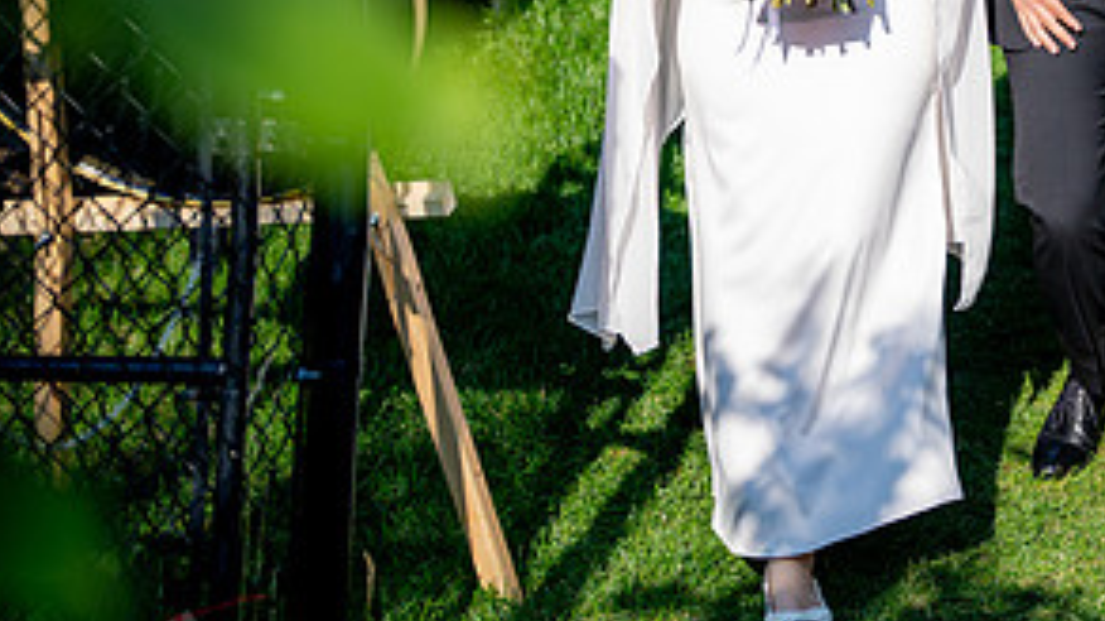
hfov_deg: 16.6
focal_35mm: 127
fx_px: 3720
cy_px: -89
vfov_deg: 9.4
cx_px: 1071
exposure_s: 1/1250
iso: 100
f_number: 2
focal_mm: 61
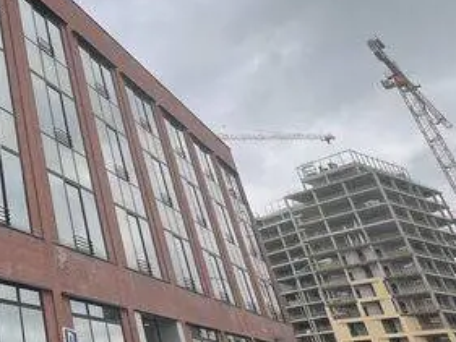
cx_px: -123
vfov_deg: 38.6
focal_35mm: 37
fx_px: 488
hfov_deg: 35.7
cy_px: 141
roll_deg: +0.0
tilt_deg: +27.1
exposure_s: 1/528
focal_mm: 1.57
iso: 32
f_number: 1.8
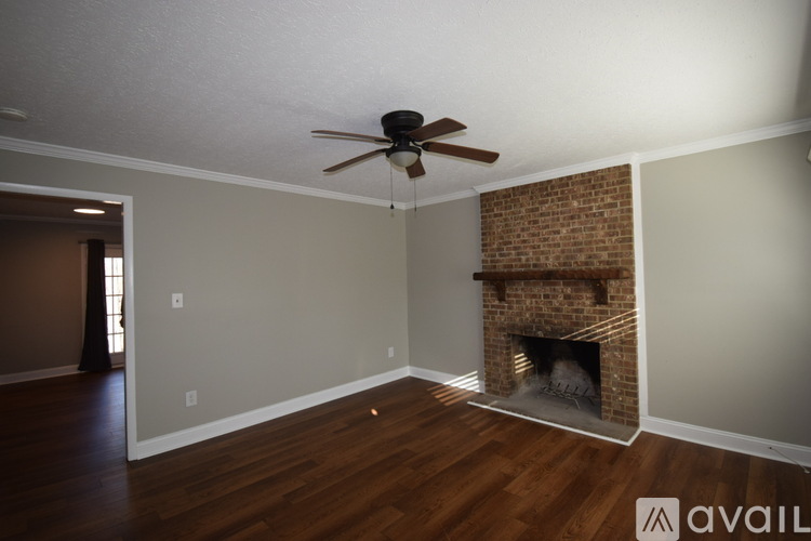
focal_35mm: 15
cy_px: 270
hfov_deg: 100.4
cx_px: 406
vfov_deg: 77.3
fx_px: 338
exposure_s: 1/125
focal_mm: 10
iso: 450
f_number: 5.6
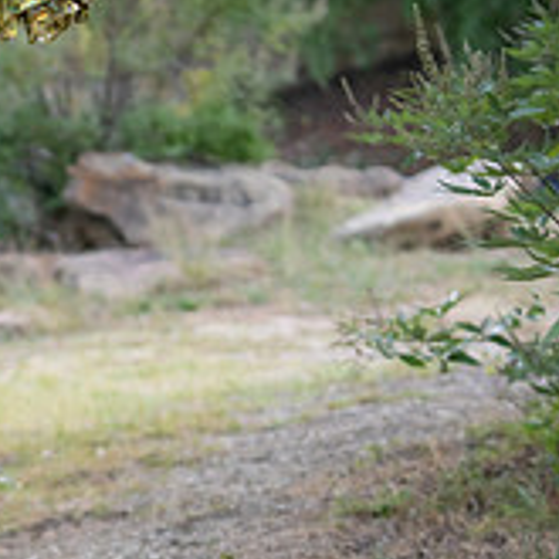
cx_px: -278
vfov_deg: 7.6
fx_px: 4220
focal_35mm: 231
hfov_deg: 7.4
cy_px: 288
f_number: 2.8
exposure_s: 1/320
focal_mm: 70
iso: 200
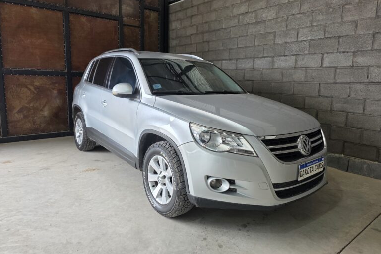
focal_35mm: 24
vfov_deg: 53.1
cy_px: 119
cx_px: 190
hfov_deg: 73.7
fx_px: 254
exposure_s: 1/180
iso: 100
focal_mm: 6.3
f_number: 1.7
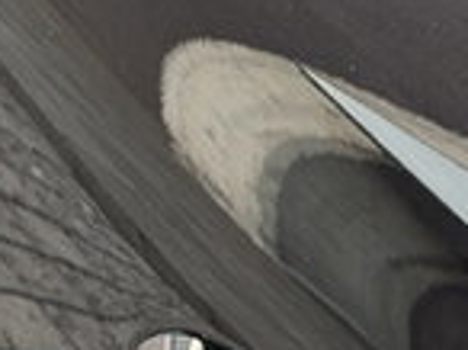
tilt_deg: -24.3
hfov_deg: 7.6
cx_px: 878
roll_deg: -2.5
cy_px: -286
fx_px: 3415
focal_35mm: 253
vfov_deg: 5.8
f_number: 1.78
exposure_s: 1/72
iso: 200
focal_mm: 6.76
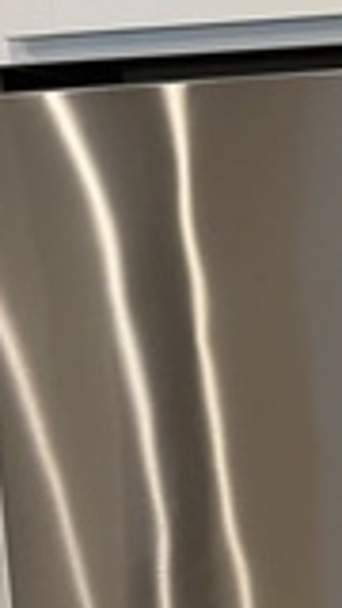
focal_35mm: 109
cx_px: 589
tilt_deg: -7.3
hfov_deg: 10.5
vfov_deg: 19.4
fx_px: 1757
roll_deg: +3.0
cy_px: 515
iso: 100
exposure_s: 1/120
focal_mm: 6.76
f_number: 1.78
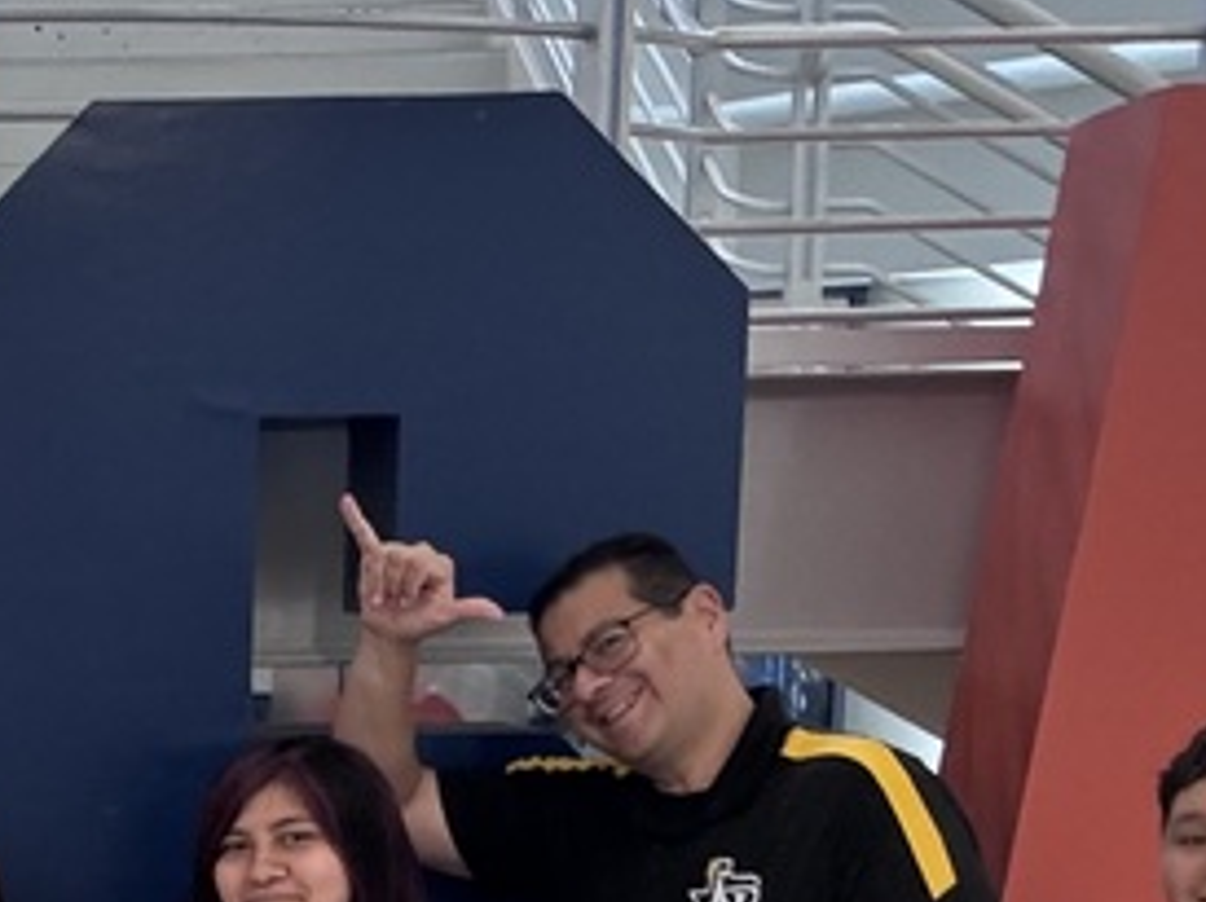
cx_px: -180
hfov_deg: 21.8
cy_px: 981
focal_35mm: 84
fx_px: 2924
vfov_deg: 17.0
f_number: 1.9
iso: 200
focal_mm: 2.69
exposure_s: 1/60
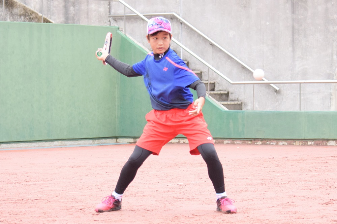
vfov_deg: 14.0
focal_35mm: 98
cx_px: 168
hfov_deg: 20.9
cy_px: 112
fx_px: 912
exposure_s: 1/1250
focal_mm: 65
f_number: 4.5
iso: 1250
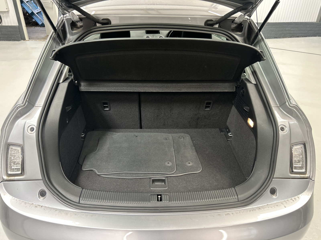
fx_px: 241
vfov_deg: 53.1
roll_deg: -1.8
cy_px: 120
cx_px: 160
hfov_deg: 67.3
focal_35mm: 26
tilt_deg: -30.3
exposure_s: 1/50
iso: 160
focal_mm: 5.7
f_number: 1.5
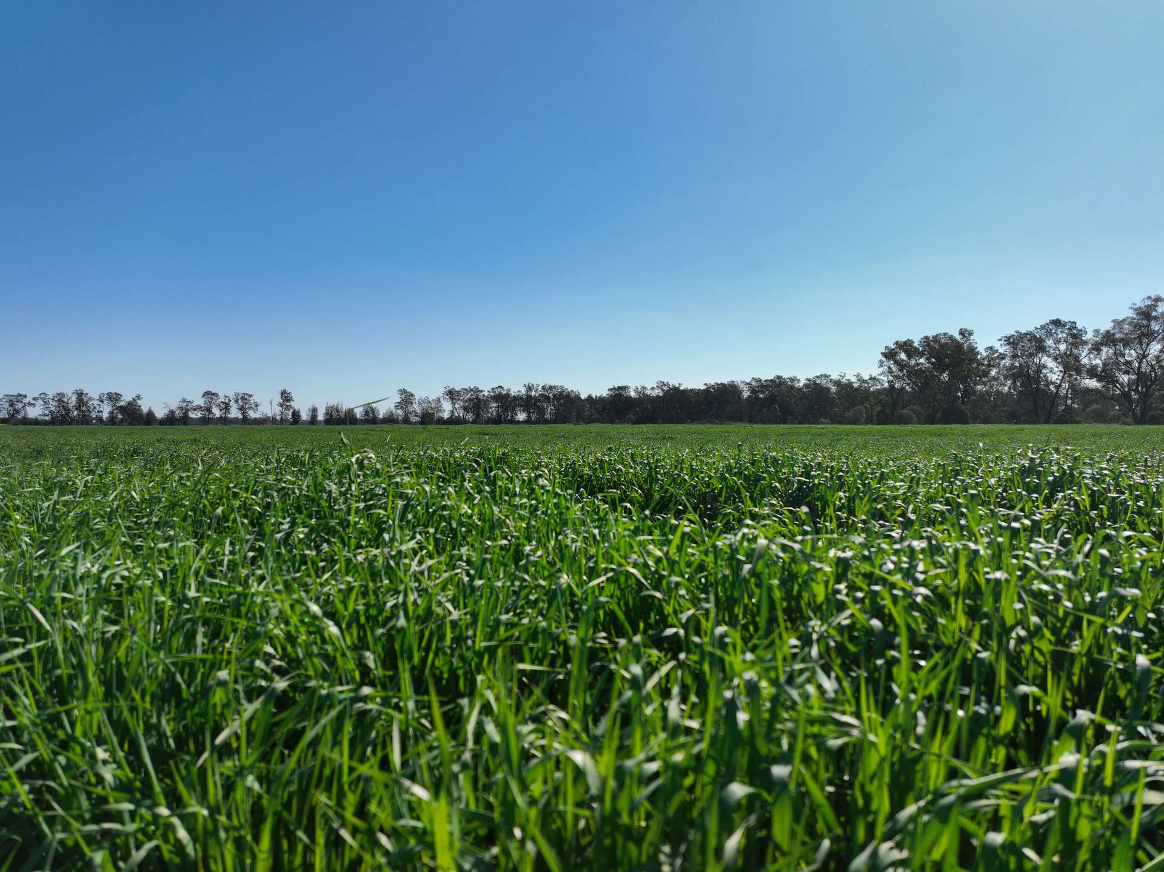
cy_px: 436
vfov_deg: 56.8
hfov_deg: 71.6
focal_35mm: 24
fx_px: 807
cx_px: 582
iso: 100
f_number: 2.8
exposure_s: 1/3200
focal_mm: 12.29
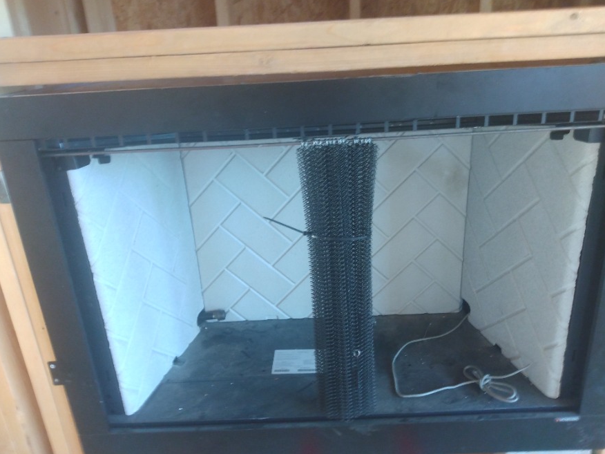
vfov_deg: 63.4
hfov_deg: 79.0
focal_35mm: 21
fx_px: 367
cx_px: 305
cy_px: 218
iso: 322
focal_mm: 3.54
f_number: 2
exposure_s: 1/30
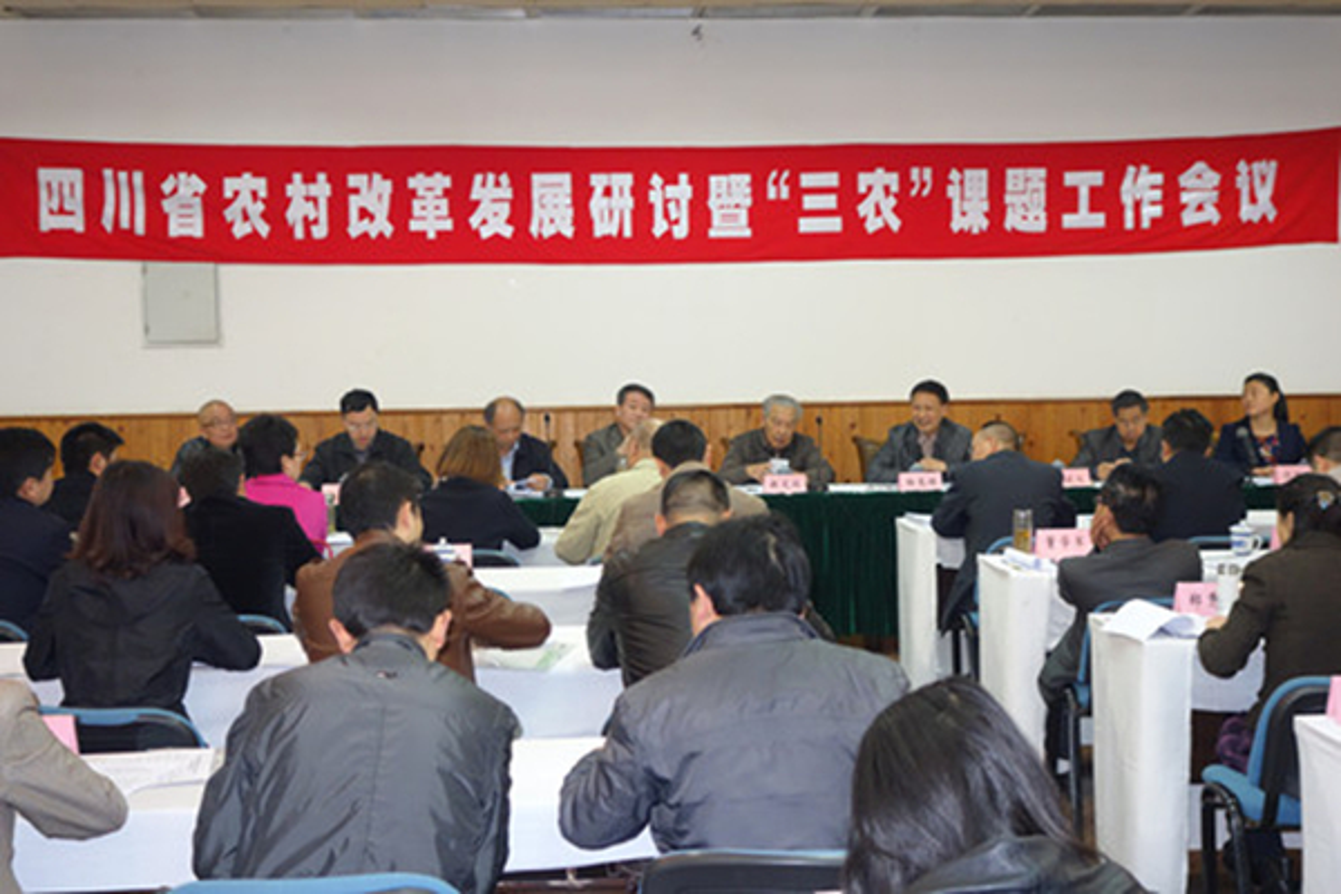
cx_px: 670
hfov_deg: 38.9
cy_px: 447
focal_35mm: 51
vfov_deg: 26.5
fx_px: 1900
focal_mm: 18.88
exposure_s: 1/30
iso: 800
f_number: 3.2
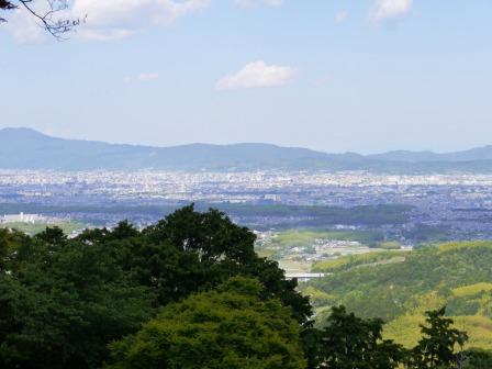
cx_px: 246
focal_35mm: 84
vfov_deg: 17.6
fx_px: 1194
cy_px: 184
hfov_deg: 23.3
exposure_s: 1/320
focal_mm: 42
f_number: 9
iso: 160
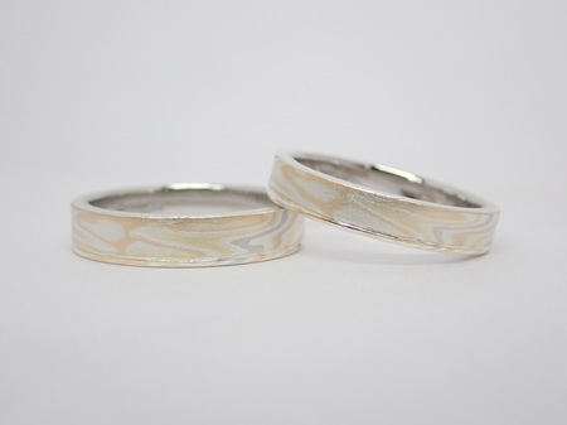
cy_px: 212
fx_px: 1261
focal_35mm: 77
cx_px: 284
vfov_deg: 19.1
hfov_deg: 25.3
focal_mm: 13.65
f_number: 4.1
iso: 200
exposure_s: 1/100
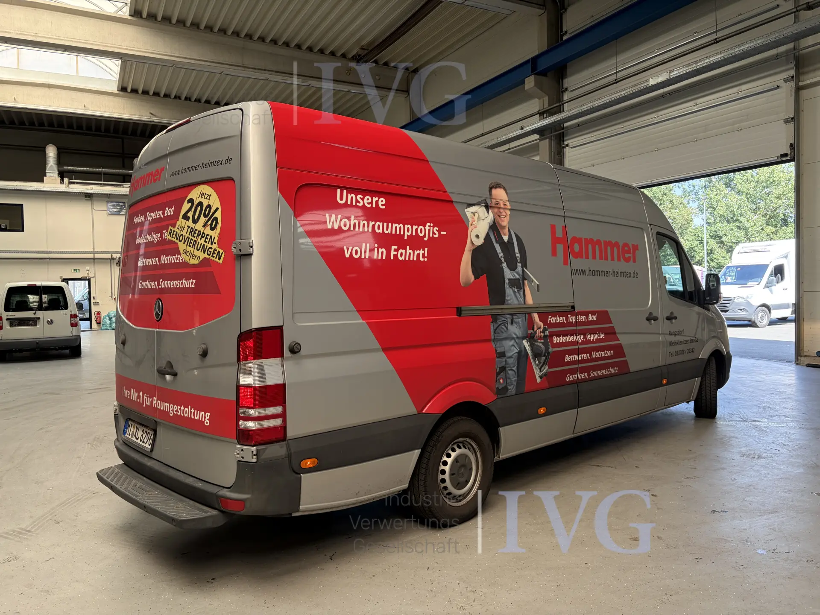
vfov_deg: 53.1
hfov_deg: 67.3
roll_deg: +1.7
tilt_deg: +0.1
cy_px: 308
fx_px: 616
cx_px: 410
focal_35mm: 26
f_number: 1.6
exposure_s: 1/181
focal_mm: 5.96
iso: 64
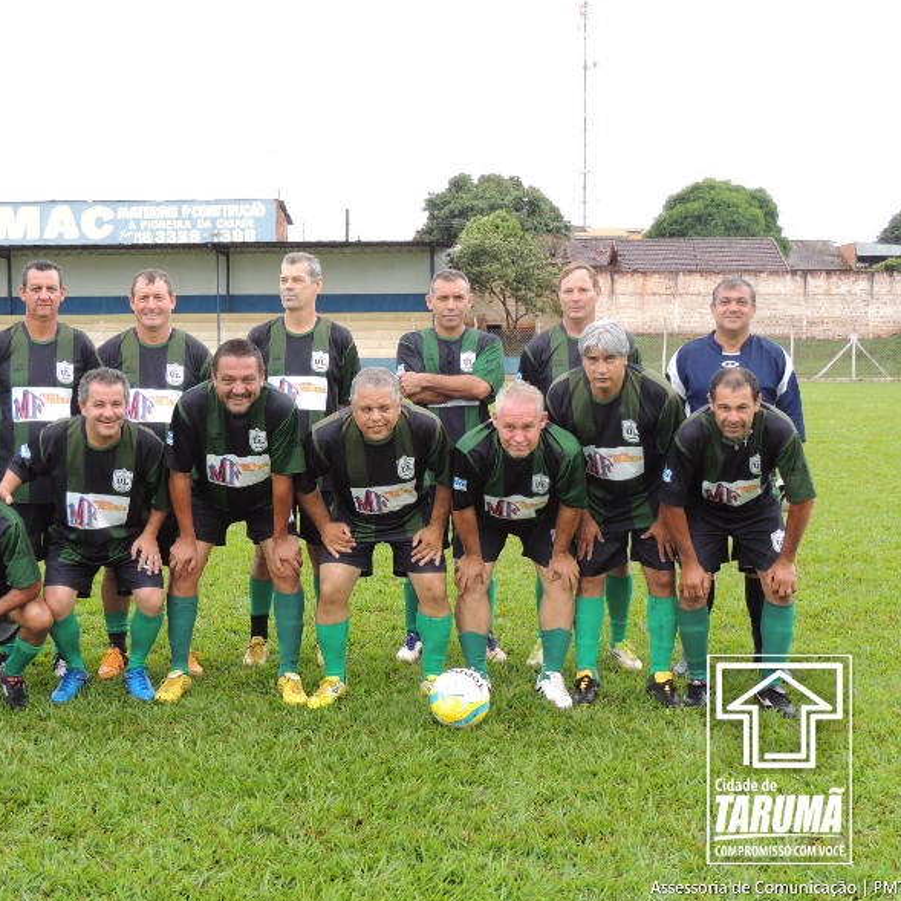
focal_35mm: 48
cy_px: 450
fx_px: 1413
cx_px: 315
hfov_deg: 35.1
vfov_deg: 35.4
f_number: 3.3
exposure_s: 1/100
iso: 100
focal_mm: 7.1
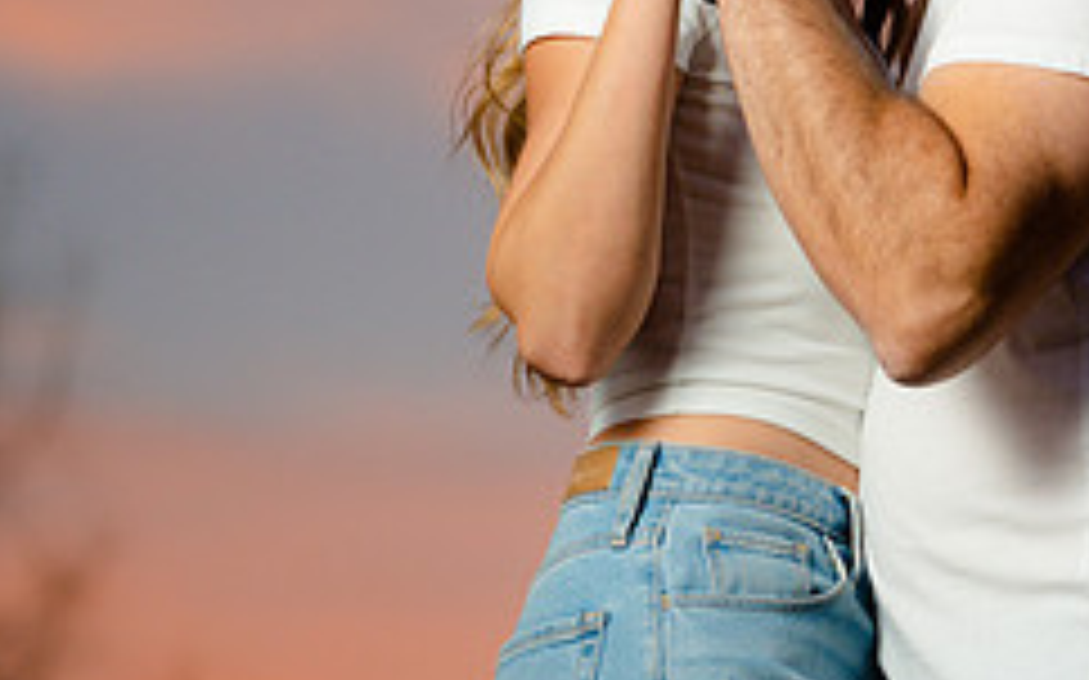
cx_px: 1084
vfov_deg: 3.4
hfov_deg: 5.4
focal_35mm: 388
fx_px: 11510
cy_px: -47
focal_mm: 159
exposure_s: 1/250
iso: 400
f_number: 4
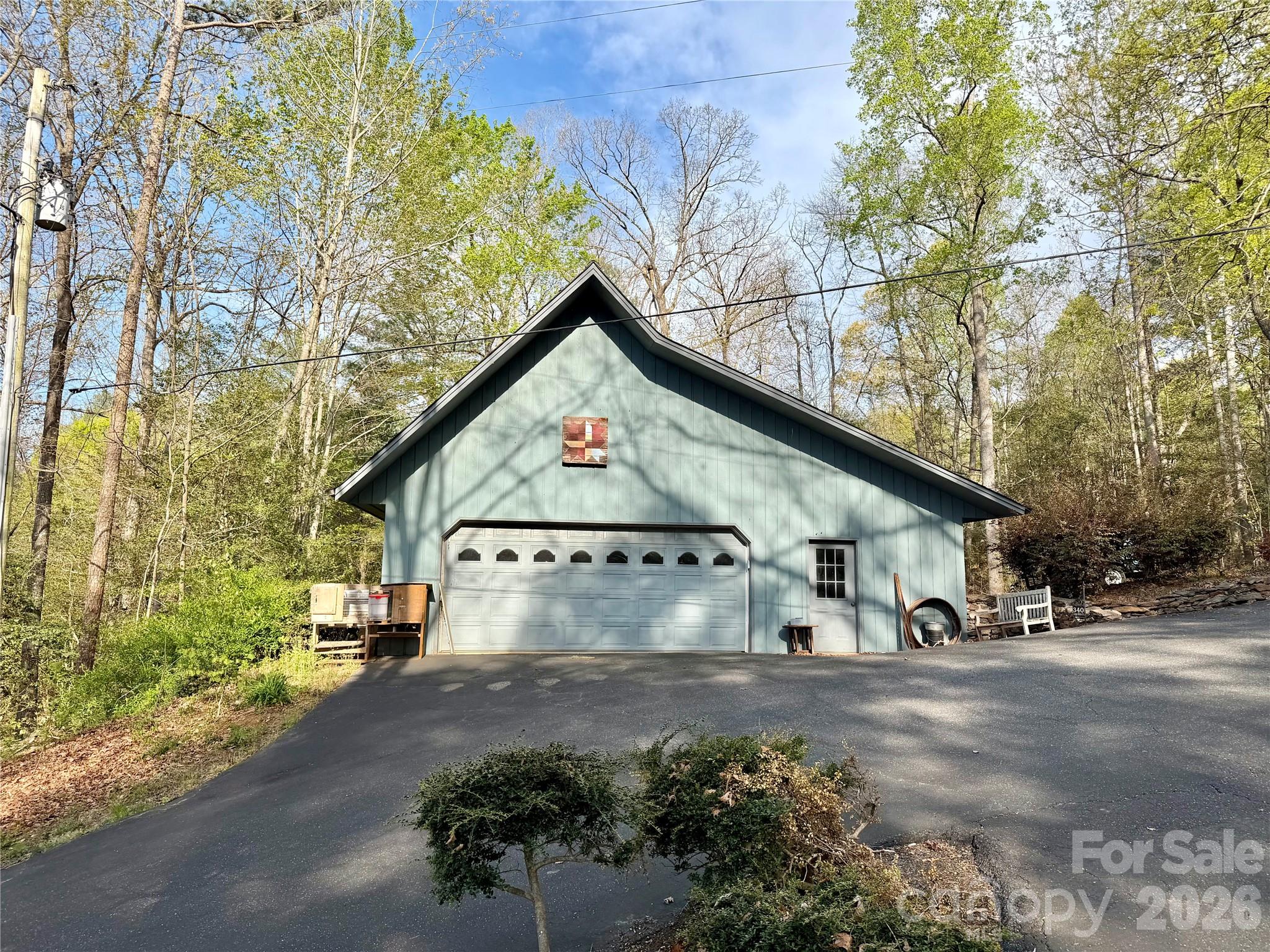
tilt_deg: +7.3
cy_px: 476
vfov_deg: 56.8
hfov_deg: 71.6
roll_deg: +0.3
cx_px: 635
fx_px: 881
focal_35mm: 24
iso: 80
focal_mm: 6.76
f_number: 1.78
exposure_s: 1/2611
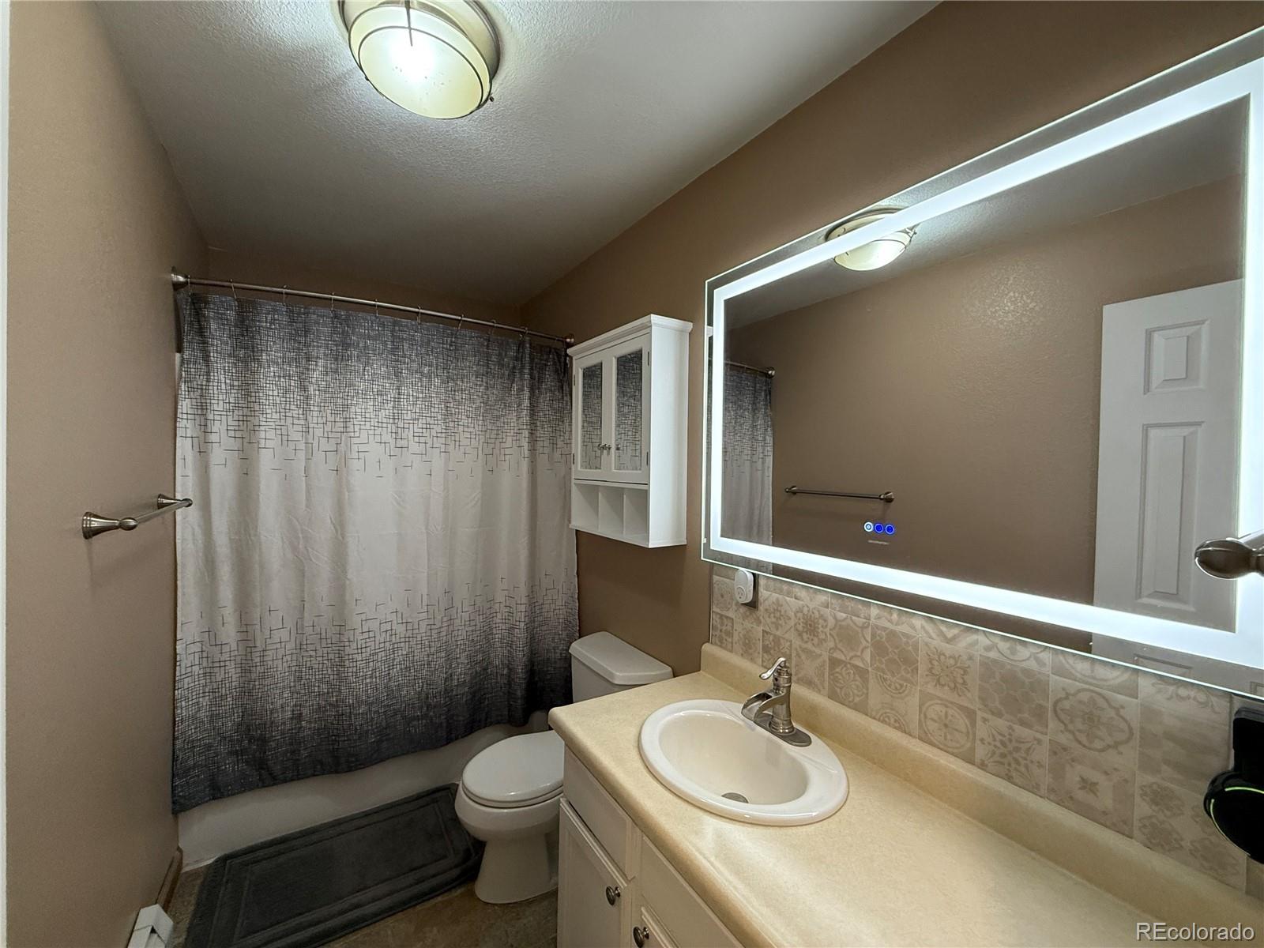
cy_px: 474
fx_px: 511
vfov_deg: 85.7
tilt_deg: +0.1
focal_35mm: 14
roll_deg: -0.5
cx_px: 632
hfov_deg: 102.1
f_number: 2.2
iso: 320
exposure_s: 1/83
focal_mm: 2.22
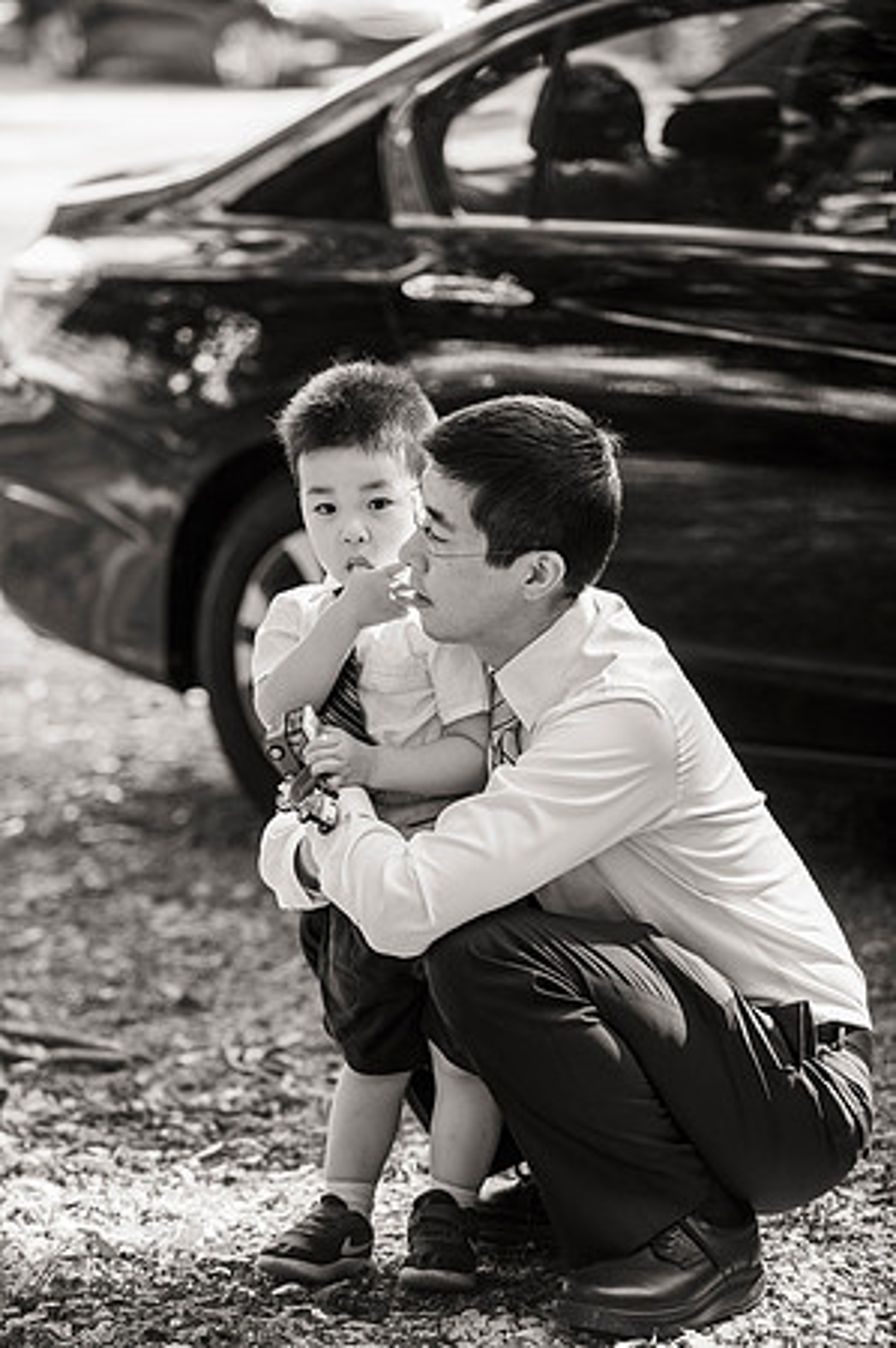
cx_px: 448
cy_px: 674
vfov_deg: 16.4
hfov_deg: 10.9
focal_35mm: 125
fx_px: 4677
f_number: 3.5
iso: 800
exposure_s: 1/320
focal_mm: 125
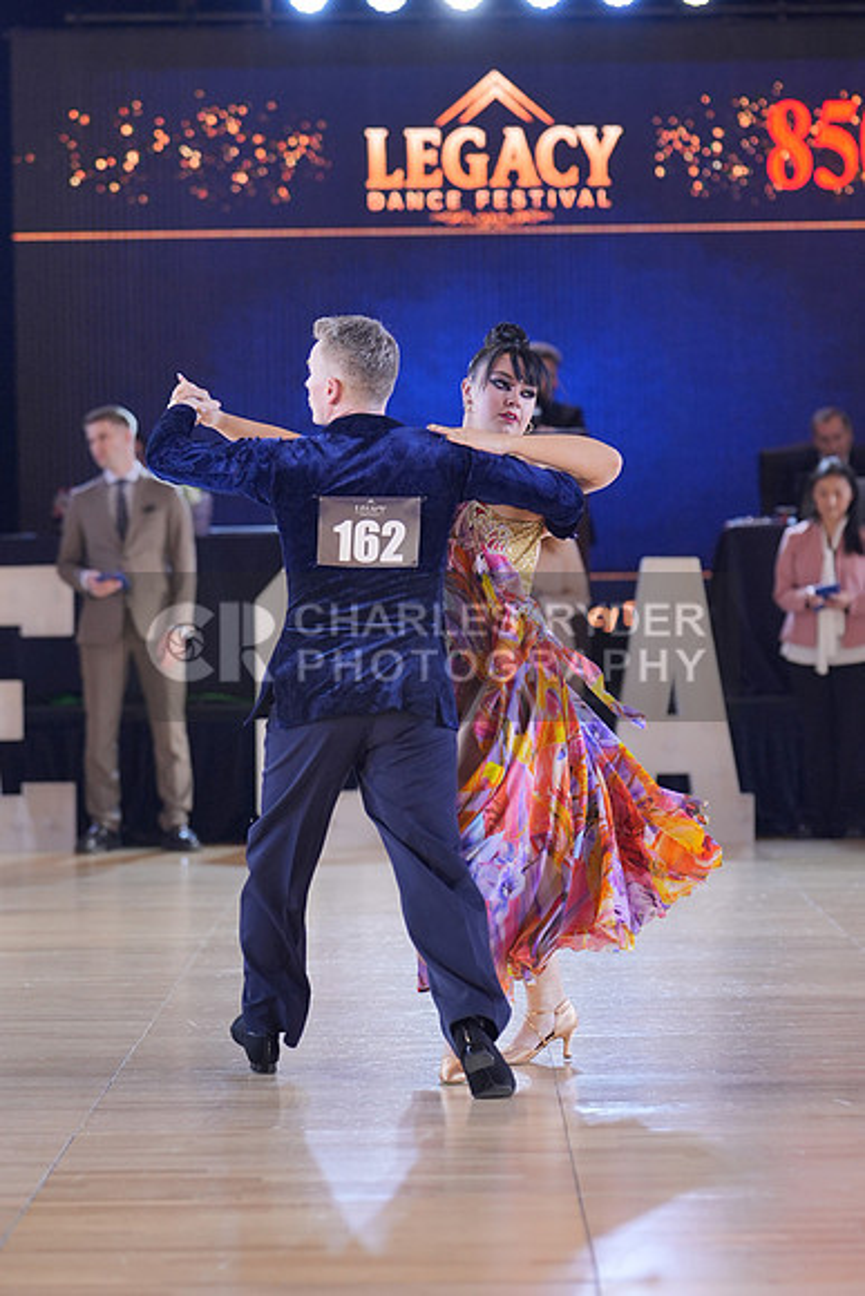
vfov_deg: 16.9
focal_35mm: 121
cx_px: 432
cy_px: 648
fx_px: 4358
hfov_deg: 11.3
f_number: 2
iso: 1000
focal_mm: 81
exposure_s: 1/500
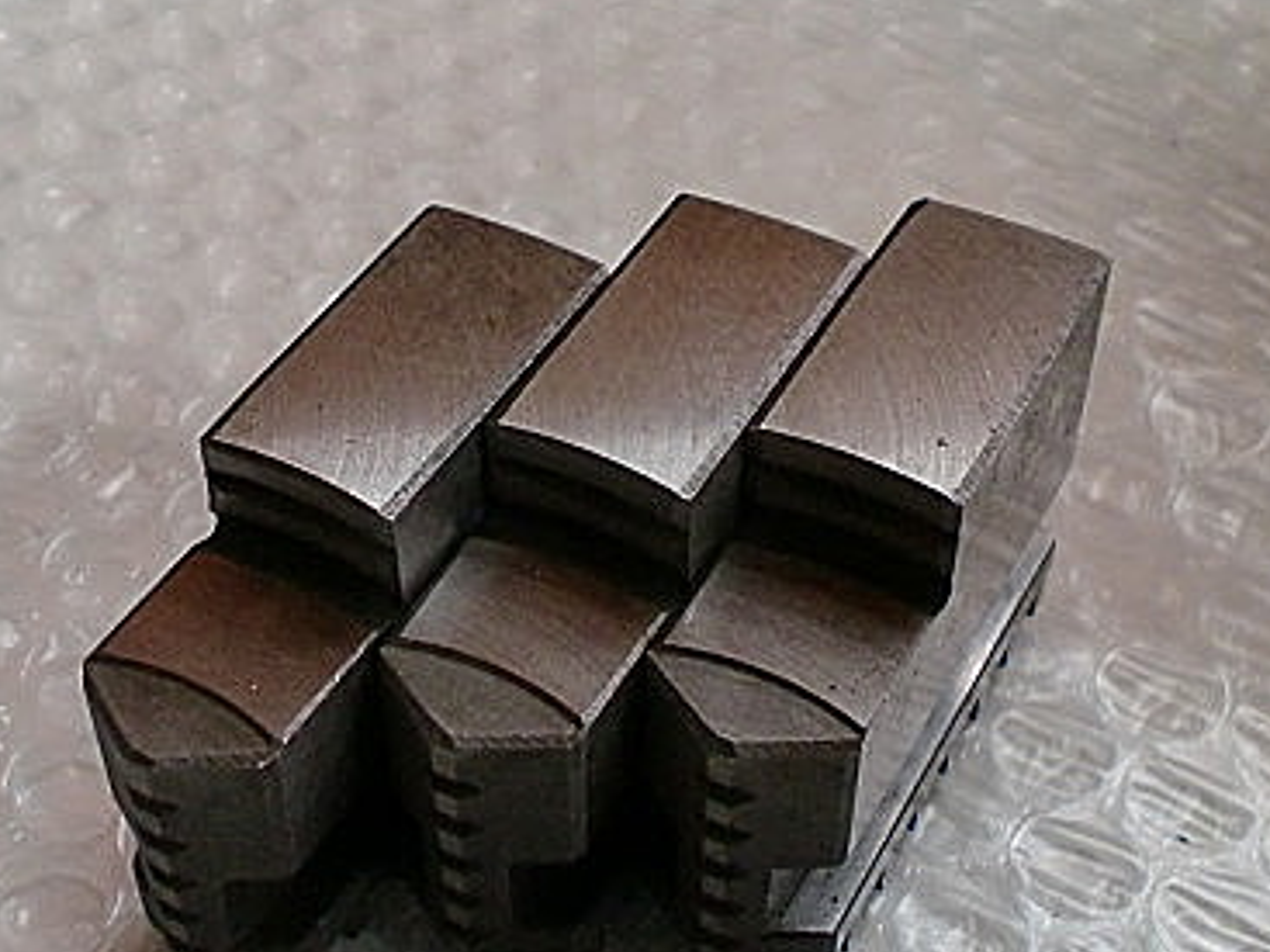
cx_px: 595
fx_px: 2237
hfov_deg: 31.7
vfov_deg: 24.0
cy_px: 537
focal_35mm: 61
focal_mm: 6.3
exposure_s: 1/60
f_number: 3.1
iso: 320
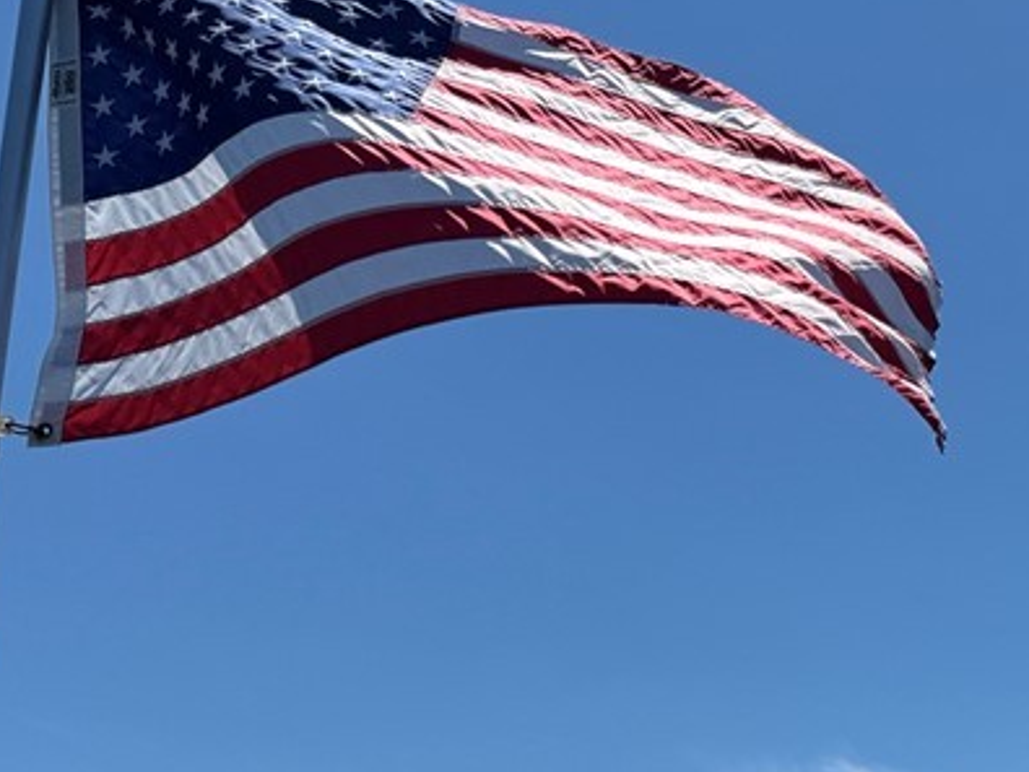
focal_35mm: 62
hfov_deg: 28.0
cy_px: 879
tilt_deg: +11.4
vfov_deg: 22.2
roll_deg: +1.8
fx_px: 1843
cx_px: 1172
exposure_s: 1/9091
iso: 80
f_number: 1.78
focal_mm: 6.76
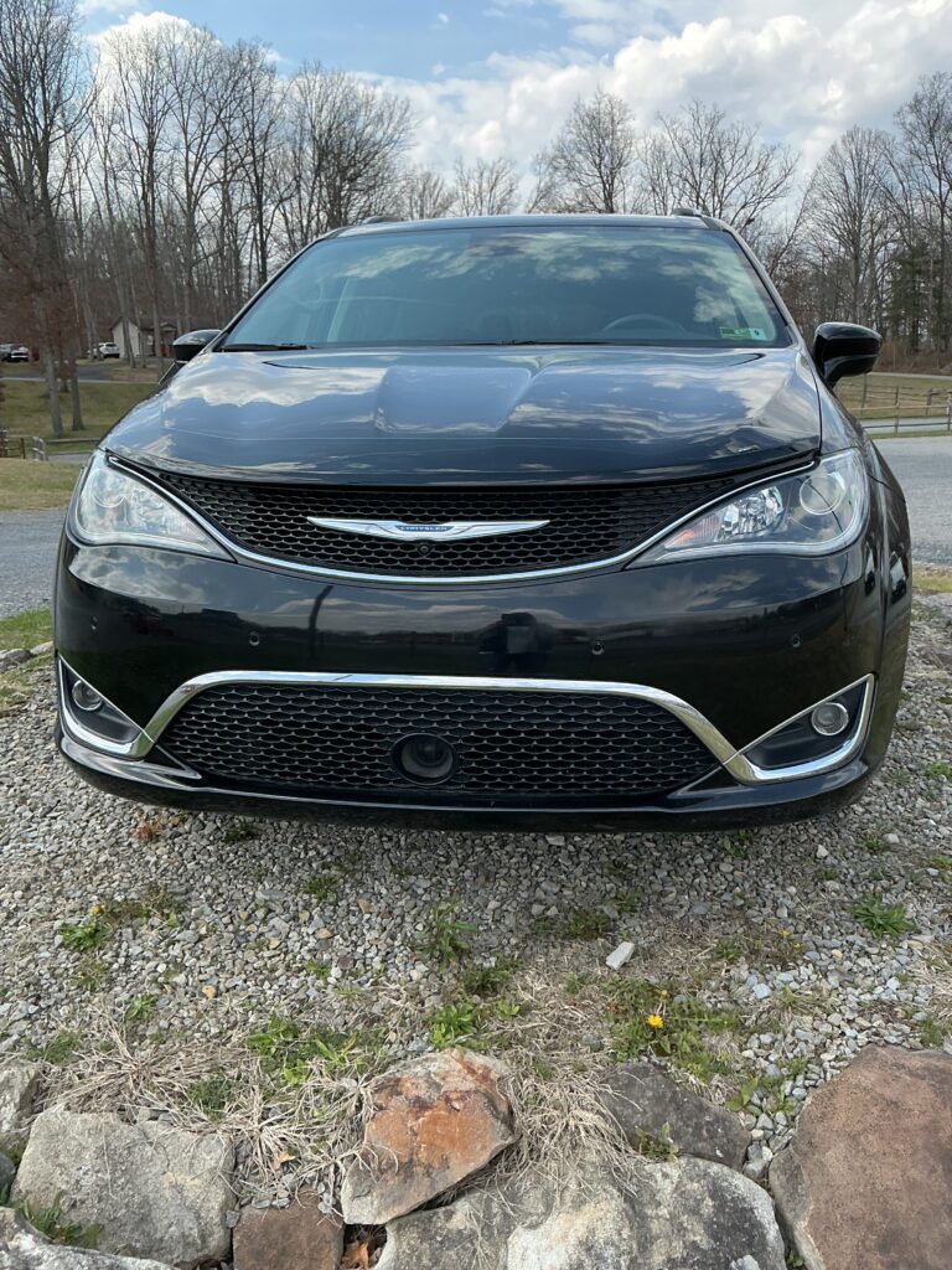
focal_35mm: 29
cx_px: 476
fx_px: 1063
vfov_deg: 61.7
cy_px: 635
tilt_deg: -16.4
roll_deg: -1.2
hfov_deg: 48.2
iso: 25
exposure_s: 1/781
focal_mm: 3
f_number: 1.8
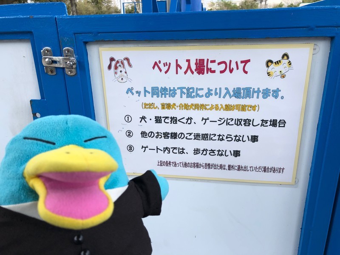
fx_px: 275
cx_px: 170
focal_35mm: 28
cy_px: 128
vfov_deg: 49.7
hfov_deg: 63.4
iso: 20
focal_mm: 3.99
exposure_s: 1/545
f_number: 1.8
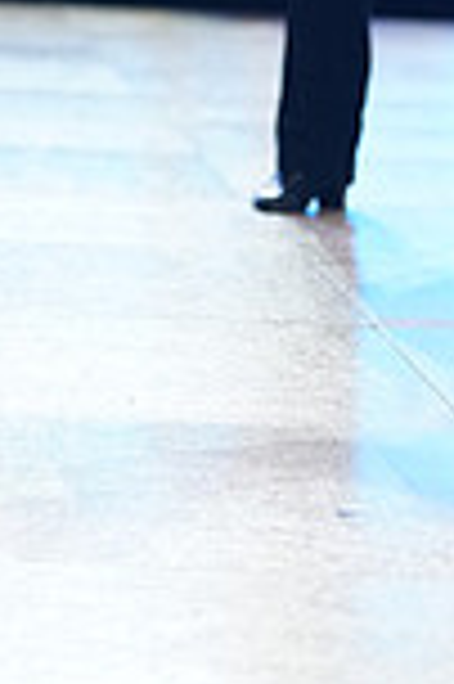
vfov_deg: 6.9
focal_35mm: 294
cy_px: -432
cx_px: -290
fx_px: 5574
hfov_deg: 4.6
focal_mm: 77
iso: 2000
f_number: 2.8
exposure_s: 1/500
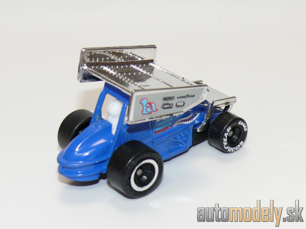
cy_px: 114
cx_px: 153
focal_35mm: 97
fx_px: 857
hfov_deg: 20.2
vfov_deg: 15.2
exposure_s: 1/30
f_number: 4
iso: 100
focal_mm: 13
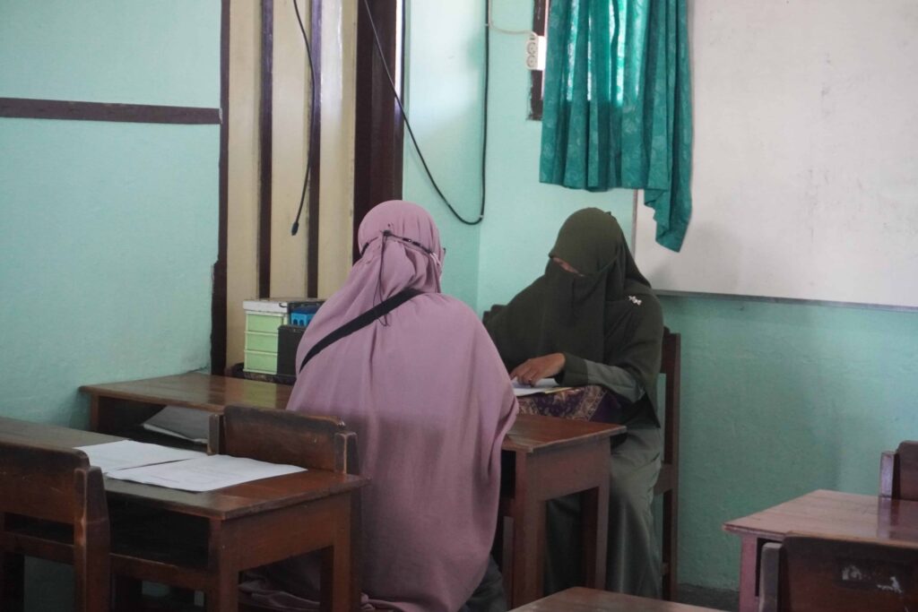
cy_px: 306
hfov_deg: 27.0
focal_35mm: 75
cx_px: 459
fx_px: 1913
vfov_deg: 18.2
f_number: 5.6
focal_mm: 50
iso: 6400
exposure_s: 1/160
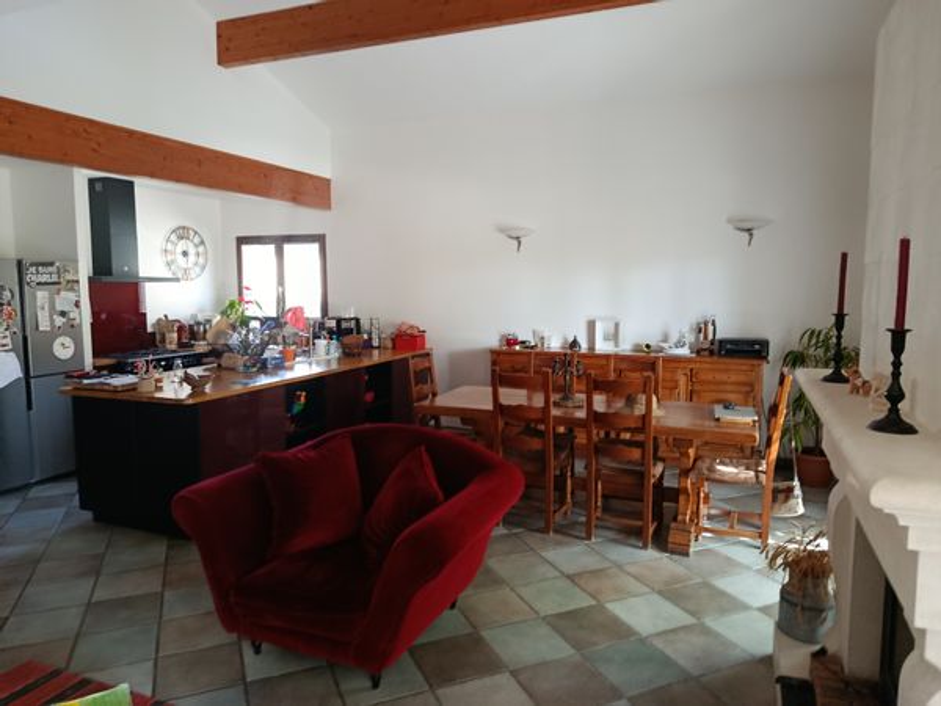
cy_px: 353
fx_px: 652
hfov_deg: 71.6
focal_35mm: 24
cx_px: 470
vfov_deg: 56.8
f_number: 1.7
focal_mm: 5.24
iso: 1115
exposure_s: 1/25
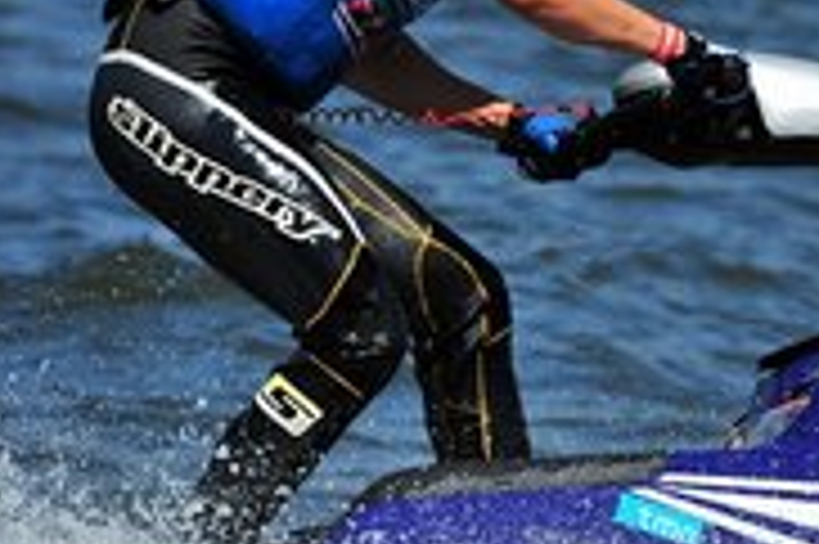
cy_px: 63
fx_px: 9842
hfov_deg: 4.8
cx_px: 904
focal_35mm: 433
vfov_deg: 3.2
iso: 200
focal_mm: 175
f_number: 5.6
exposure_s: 1/2000
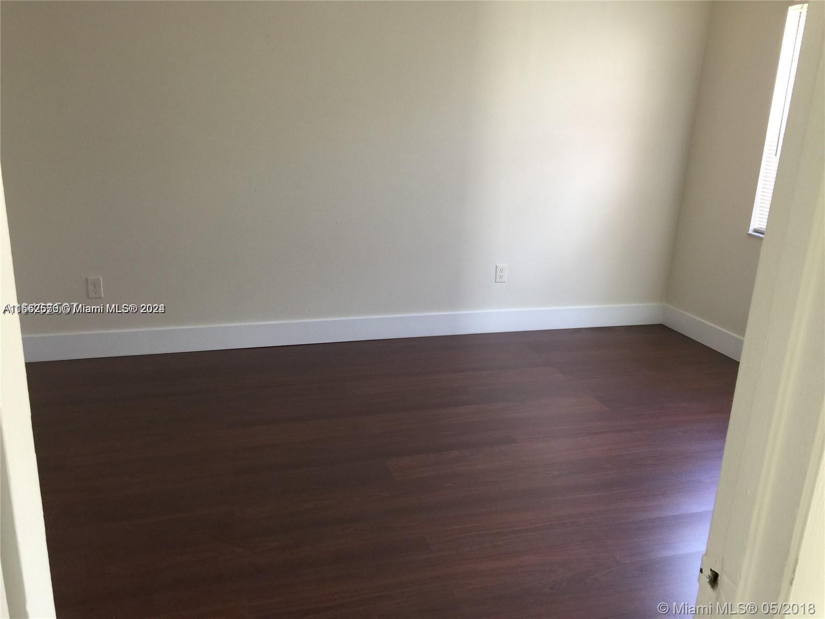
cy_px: 310
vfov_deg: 48.2
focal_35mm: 29
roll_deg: -3.7
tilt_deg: -16.5
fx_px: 691
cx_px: 412
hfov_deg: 61.7
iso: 40
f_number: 2.2
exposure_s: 1/15
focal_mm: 4.15
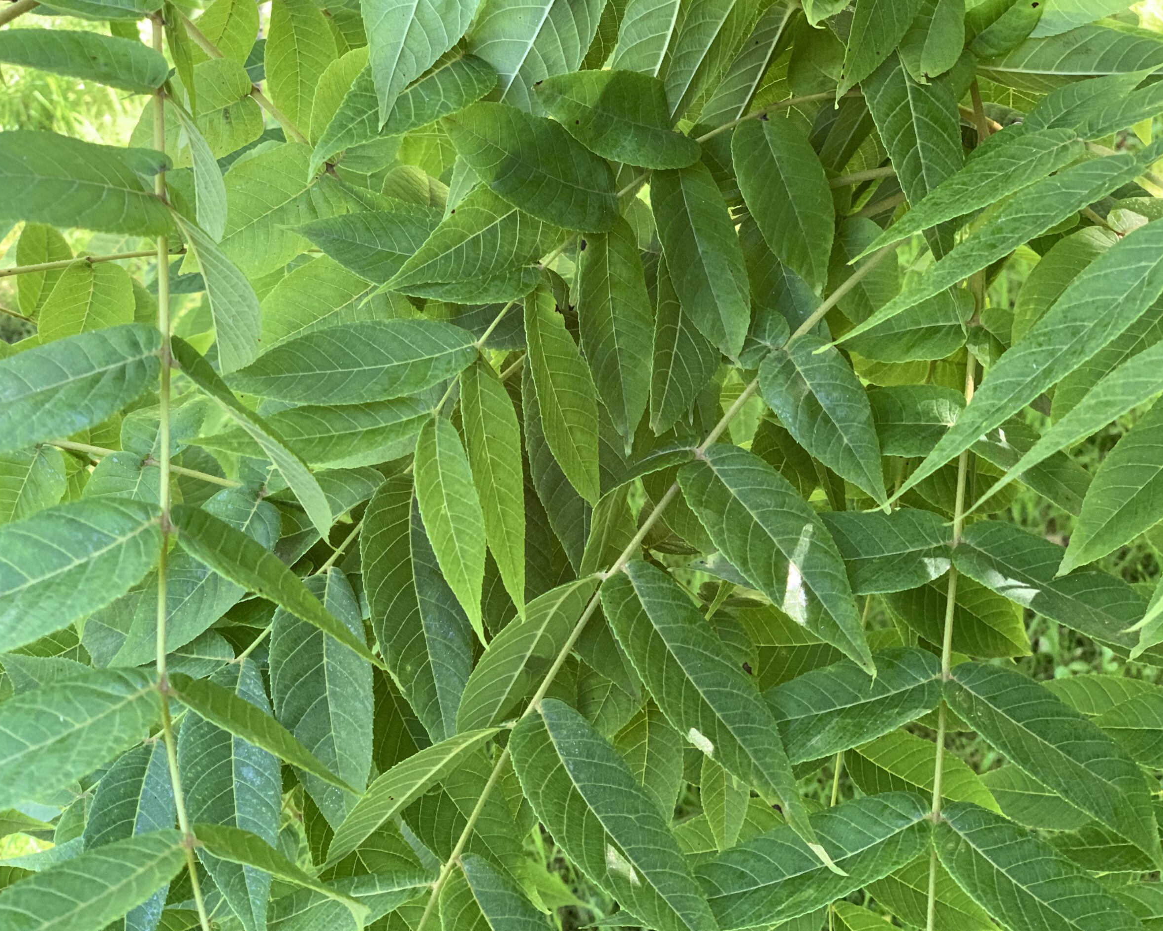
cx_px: 560
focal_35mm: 55
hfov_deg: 34.1
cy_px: 461
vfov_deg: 27.6
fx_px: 1893
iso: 125
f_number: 2.4
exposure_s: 1/60
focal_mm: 6
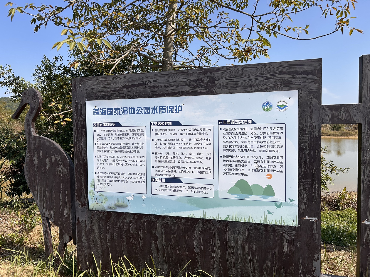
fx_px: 278
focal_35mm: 26
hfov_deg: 67.3
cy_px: 138
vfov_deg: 53.1
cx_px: 185
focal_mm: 5.7
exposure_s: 1/4630
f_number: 1.5
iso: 50
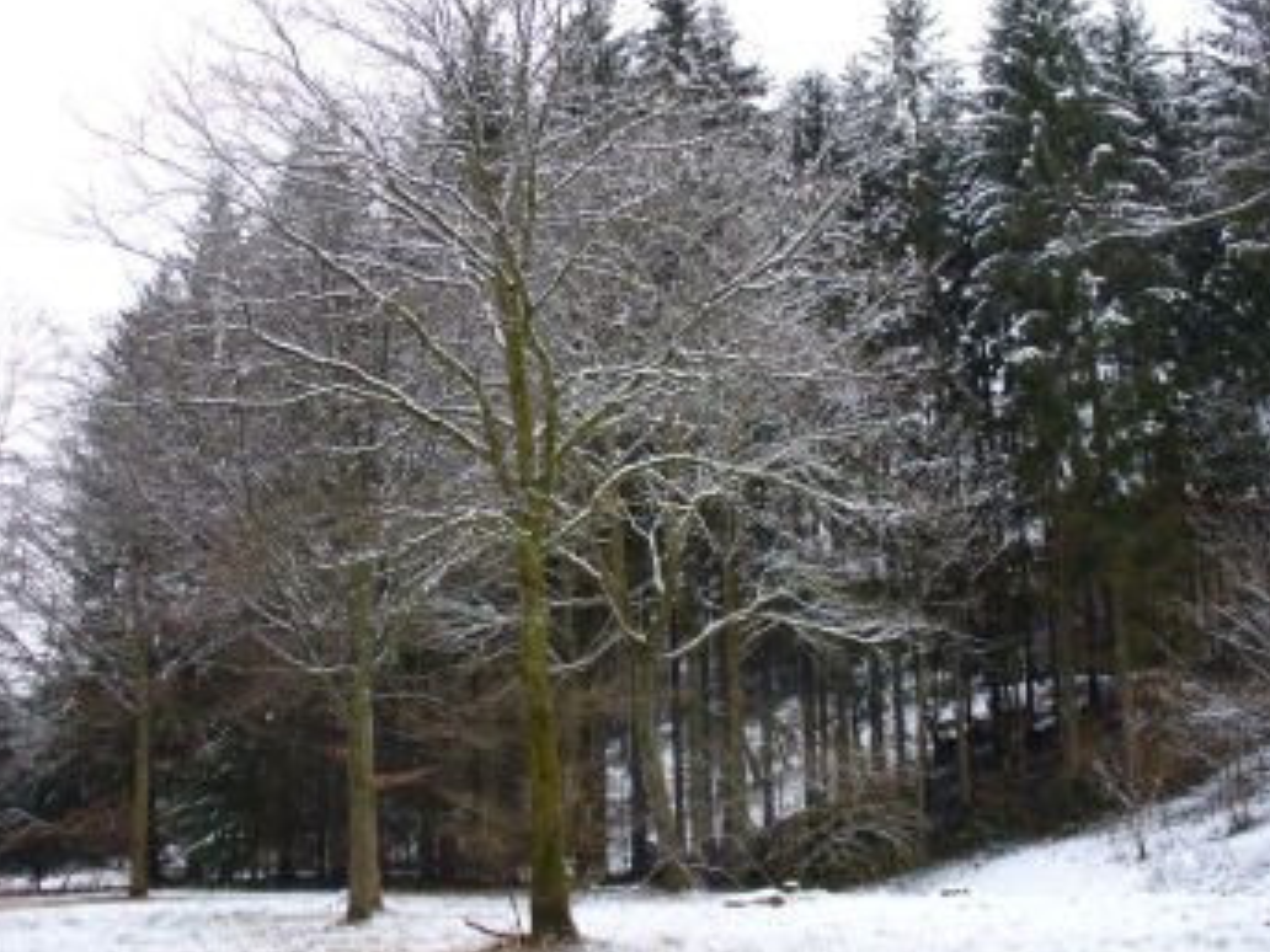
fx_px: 1578
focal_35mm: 43
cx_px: 650
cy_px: 417
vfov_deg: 33.6
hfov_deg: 43.8
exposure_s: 1/125
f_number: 2.8
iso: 80
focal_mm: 6.1
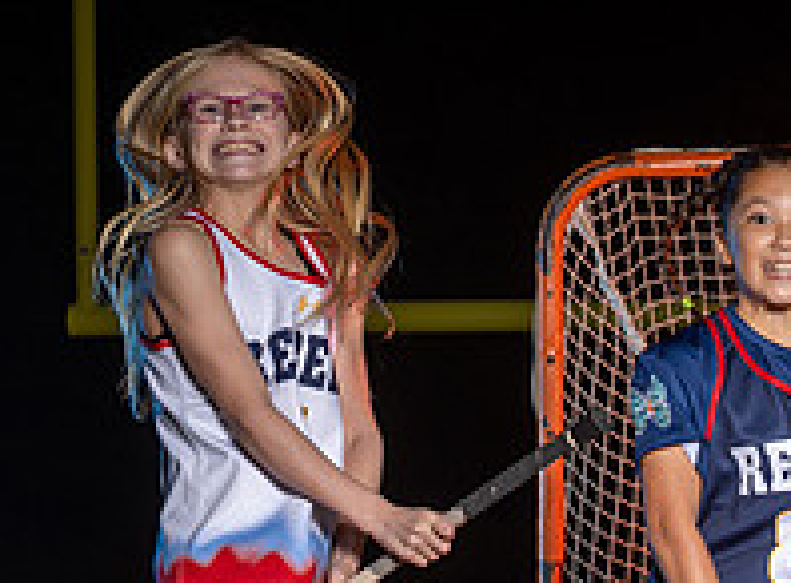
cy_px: 692
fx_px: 5269
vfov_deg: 6.3
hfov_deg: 8.4
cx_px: 1109
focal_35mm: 232
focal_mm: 70
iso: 64
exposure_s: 1/200
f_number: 8
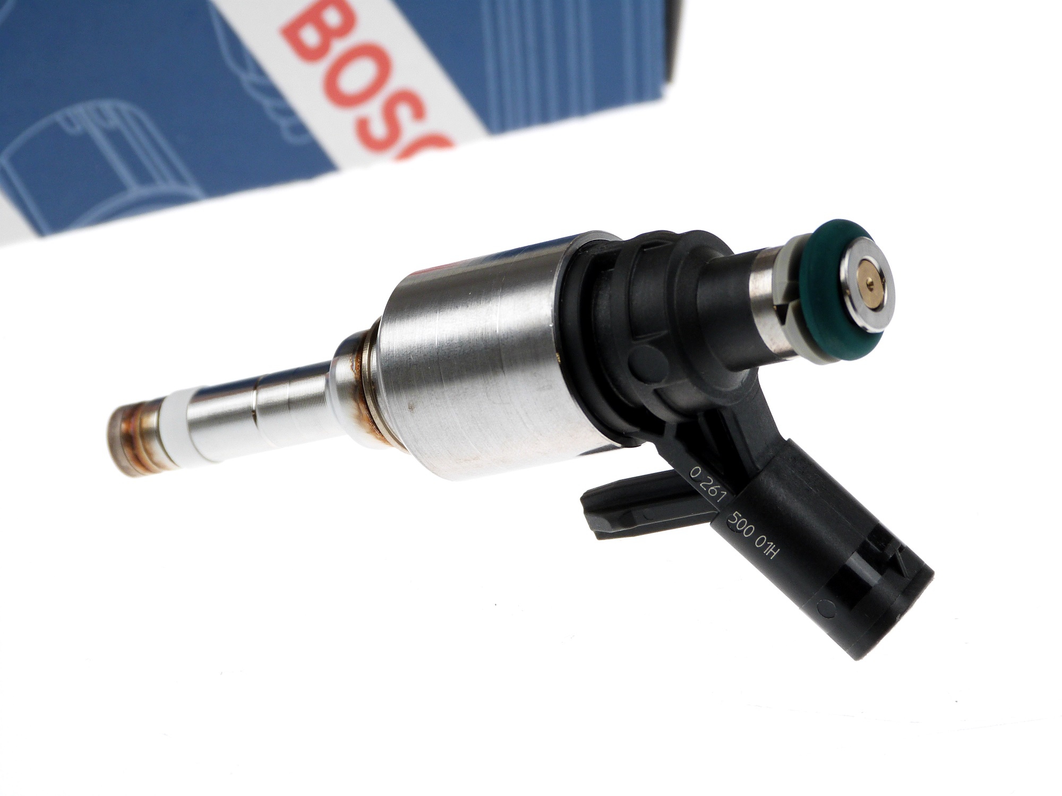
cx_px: 531
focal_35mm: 164
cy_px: 398
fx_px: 5031
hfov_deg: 12.0
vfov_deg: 9.1
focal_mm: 29.5
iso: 100
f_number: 3.7
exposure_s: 1/100
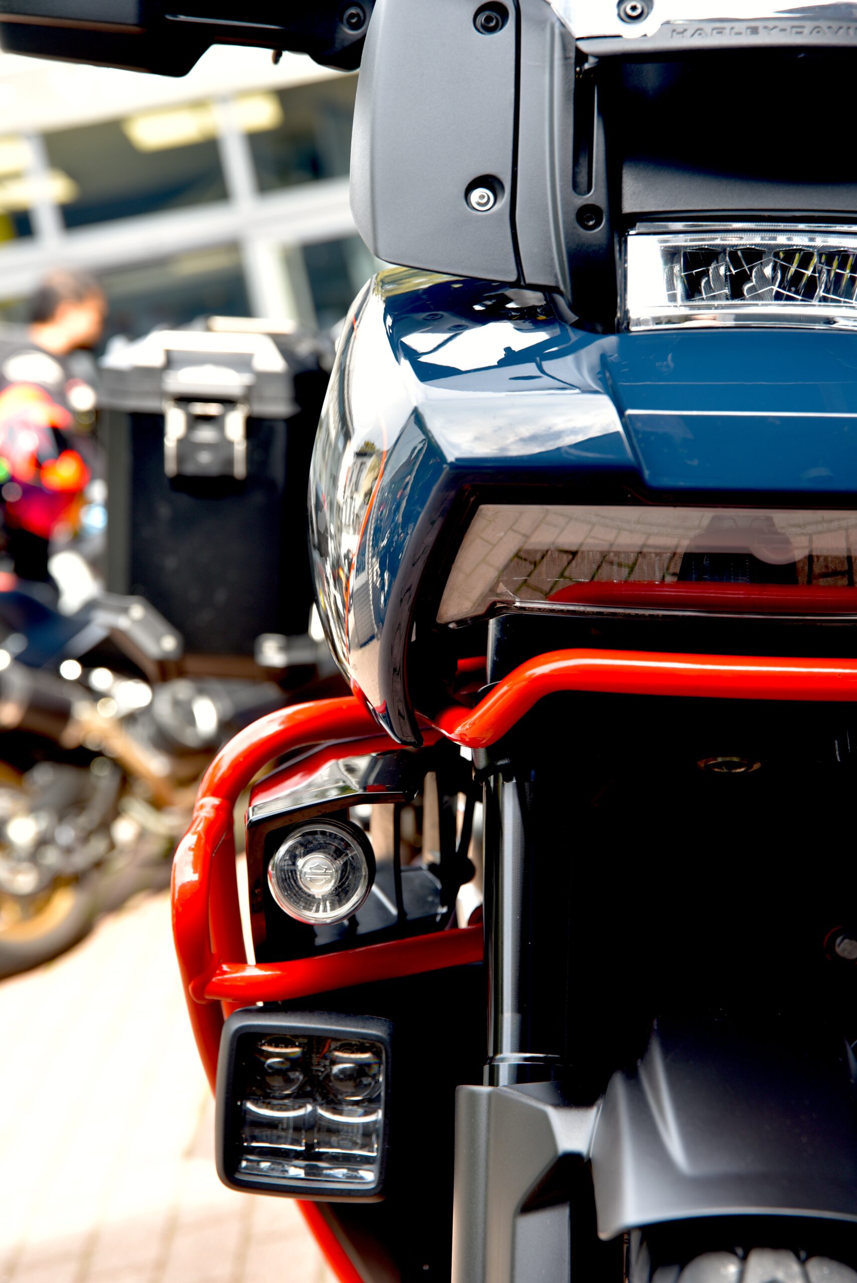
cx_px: 428
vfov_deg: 30.5
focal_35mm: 66
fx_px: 2354
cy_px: 642
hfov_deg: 20.6
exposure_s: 1/80
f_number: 4.5
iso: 100
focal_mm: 66
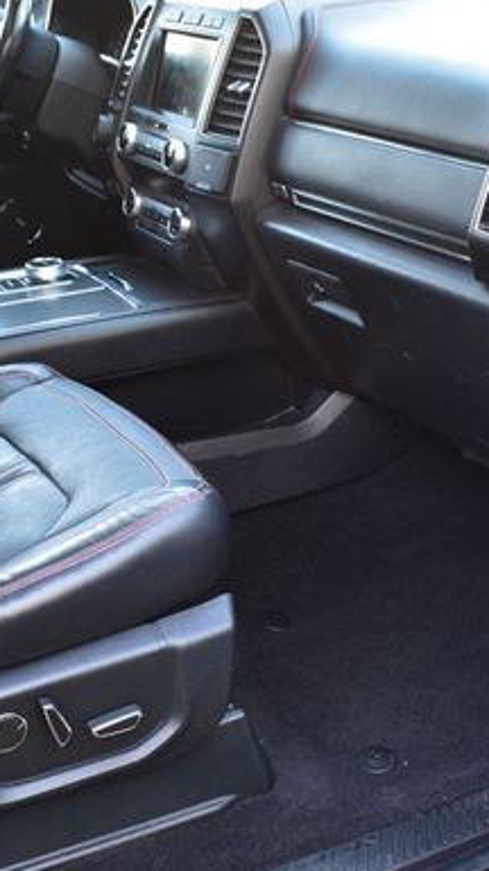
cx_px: 244
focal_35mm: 55
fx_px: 1267
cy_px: 462
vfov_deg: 37.9
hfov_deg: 21.8
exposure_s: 1/20
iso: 400
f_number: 6.3
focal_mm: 21
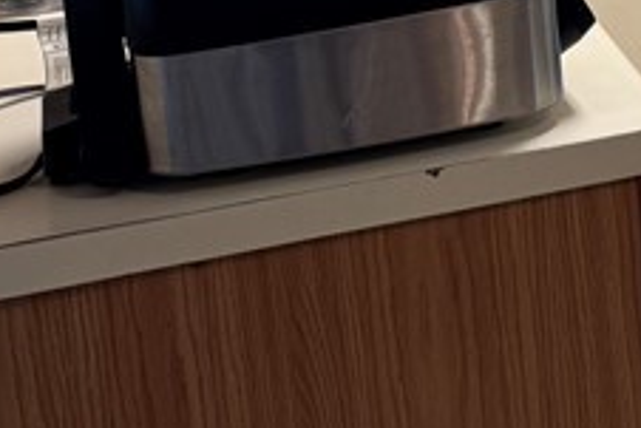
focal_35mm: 113
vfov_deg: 11.6
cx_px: 1347
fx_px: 2013
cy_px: -235
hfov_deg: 14.5
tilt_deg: -9.4
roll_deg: +0.1
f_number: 1.78
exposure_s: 1/60
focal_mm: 6.76
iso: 125
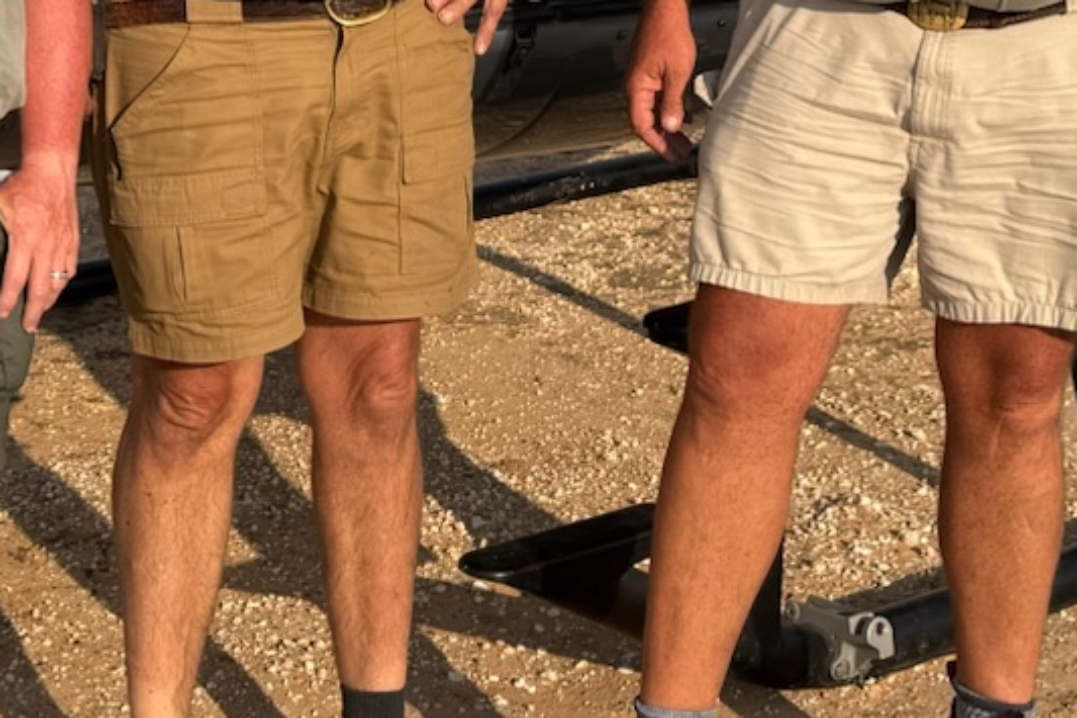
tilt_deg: -4.2
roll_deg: -0.8
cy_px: -277
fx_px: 2871
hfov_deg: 21.2
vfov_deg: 13.6
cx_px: 449
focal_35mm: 96
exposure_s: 1/4673
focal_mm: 6.76
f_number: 1.78
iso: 80
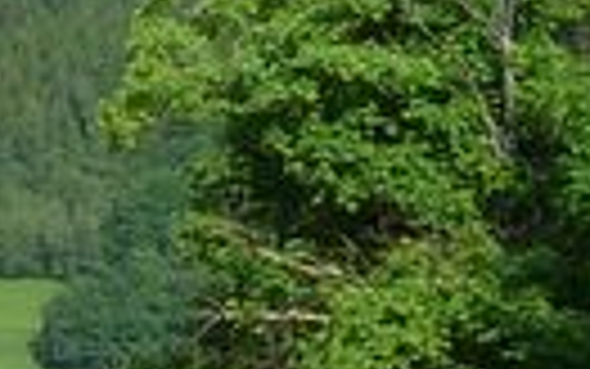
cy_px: -225
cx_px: -910
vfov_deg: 6.7
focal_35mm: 194
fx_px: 3121
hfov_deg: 9.4
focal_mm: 4.9
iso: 100
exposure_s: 1/250
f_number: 5.6
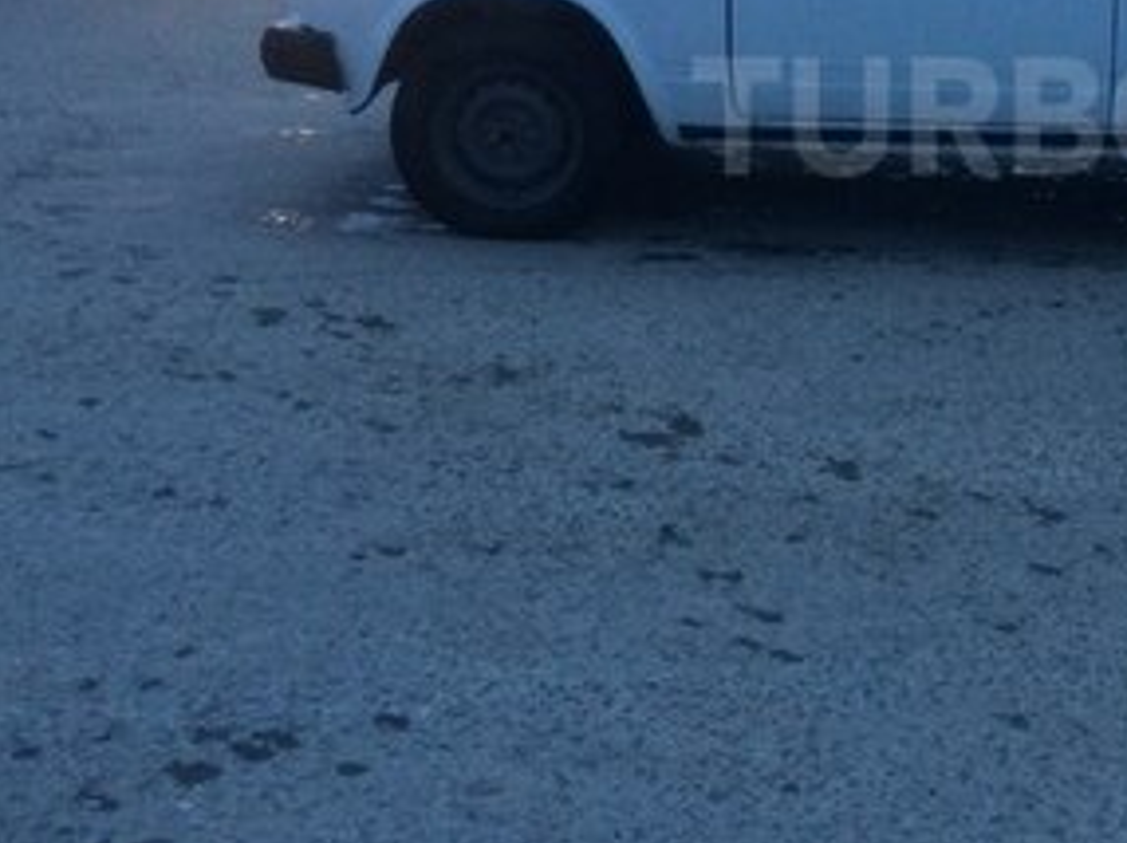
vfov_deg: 21.5
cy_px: 116
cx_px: 1095
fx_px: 2180
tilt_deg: -9.0
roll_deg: +0.6
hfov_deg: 27.5
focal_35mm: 67
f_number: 2.2
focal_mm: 4.15
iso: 160
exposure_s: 1/33
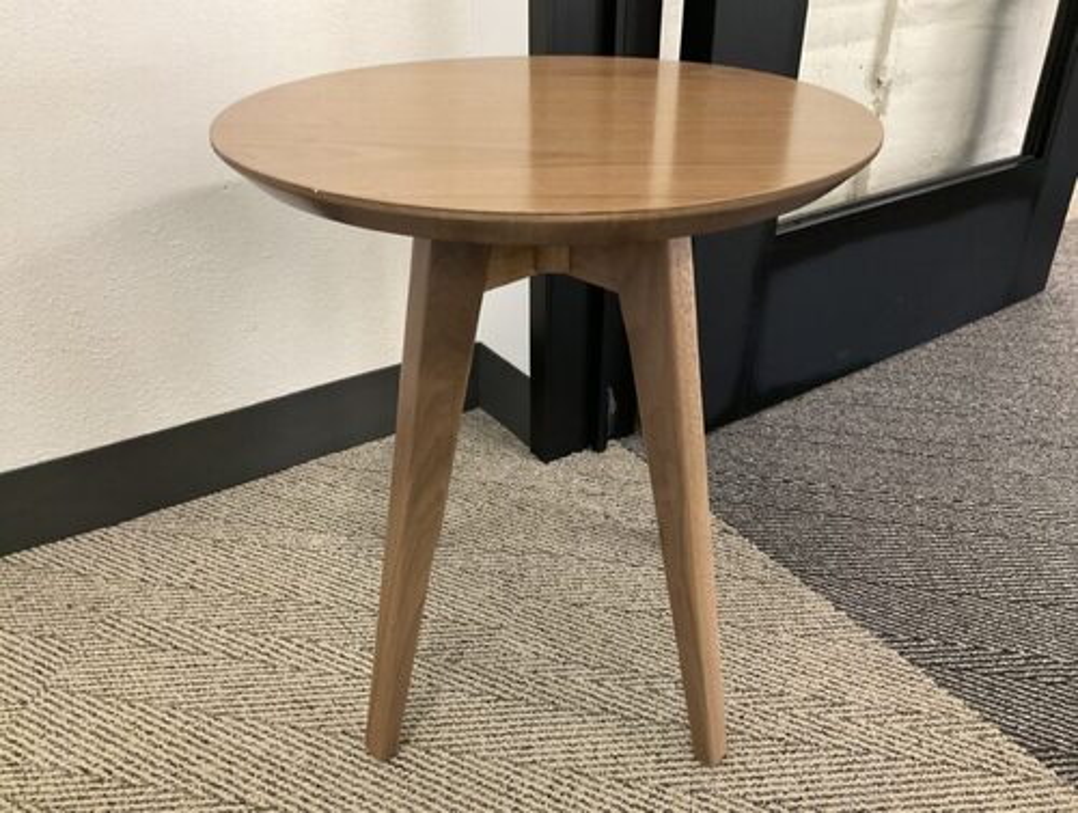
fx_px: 905
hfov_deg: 61.6
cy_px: 406
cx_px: 539
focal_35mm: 29
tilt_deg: -31.1
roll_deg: -0.2
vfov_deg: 48.4
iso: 250
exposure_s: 1/60
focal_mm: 3
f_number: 1.8
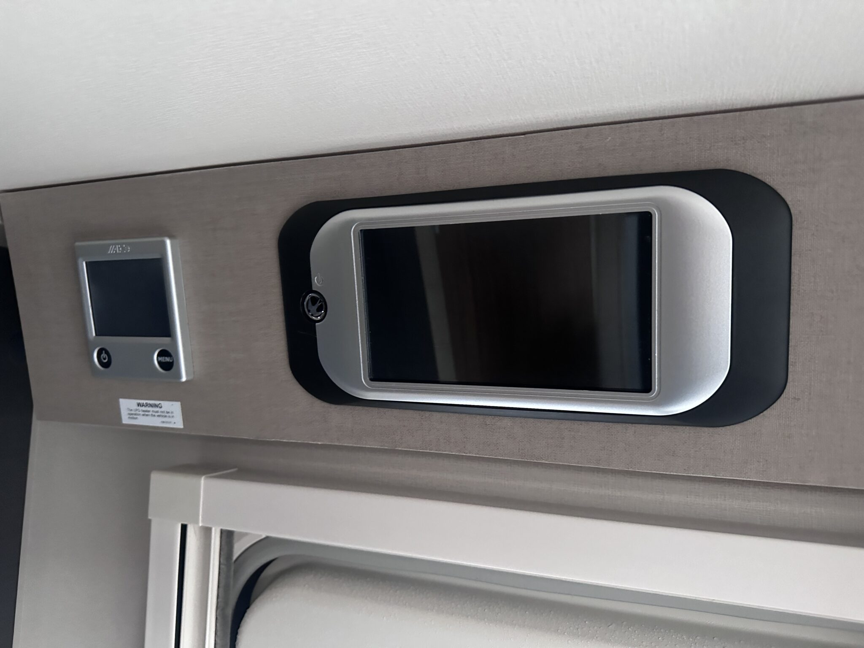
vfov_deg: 56.8
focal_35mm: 24
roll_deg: -1.3
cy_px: 324
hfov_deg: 71.6
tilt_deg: +5.0
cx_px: 432
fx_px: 599
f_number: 1.78
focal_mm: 6.86
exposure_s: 1/40
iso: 1000
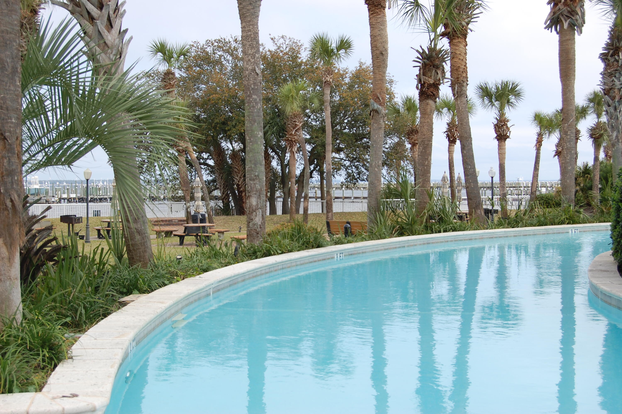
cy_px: 207
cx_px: 311
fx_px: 906
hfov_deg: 37.9
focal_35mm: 52
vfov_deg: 25.7
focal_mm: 35
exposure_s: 1/320
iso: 200
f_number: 9
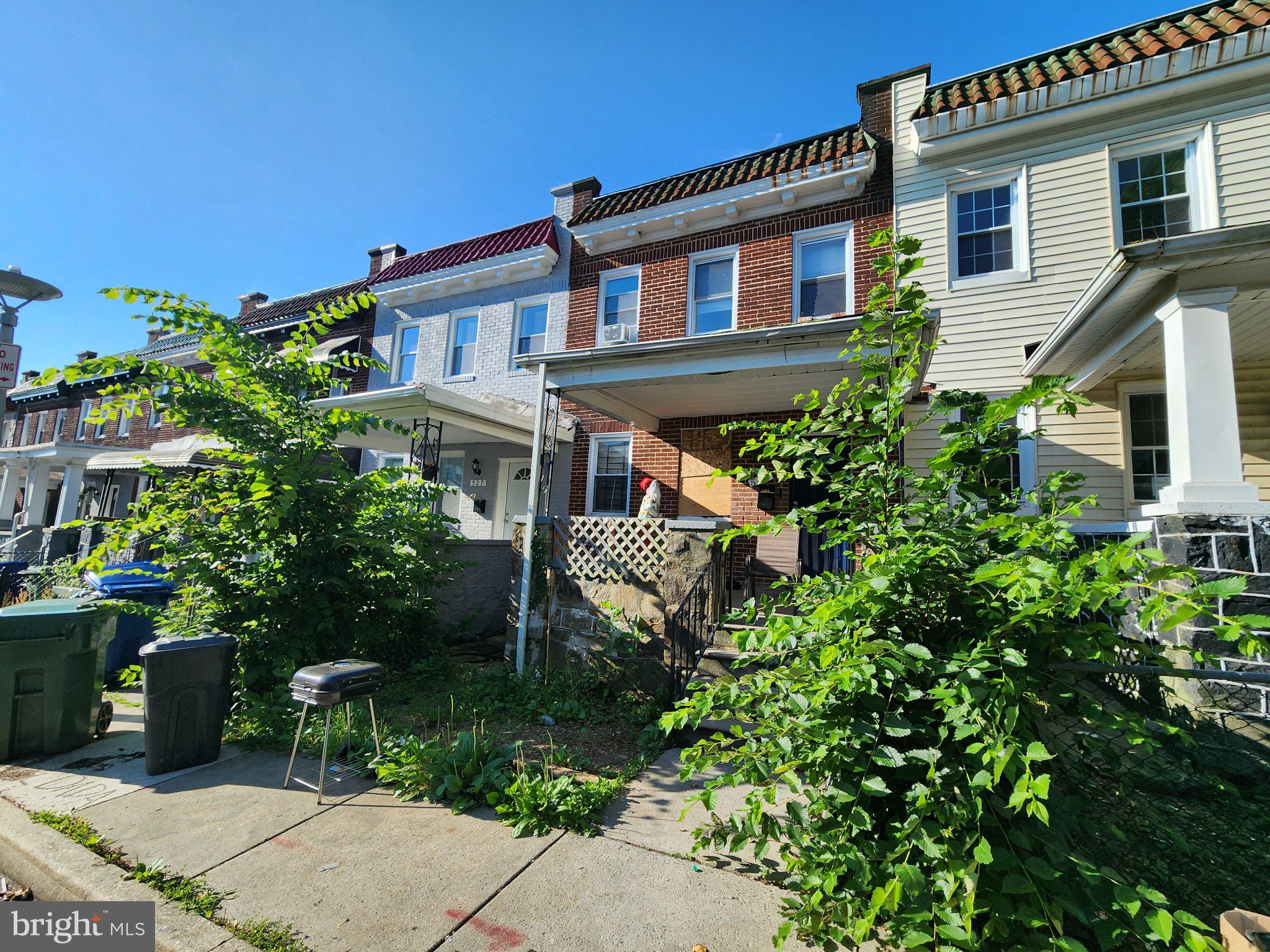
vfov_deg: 89.9
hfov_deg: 106.2
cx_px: 635
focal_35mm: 13
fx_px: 477
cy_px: 476
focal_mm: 2.2
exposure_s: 1/1449
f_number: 2.2
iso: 50
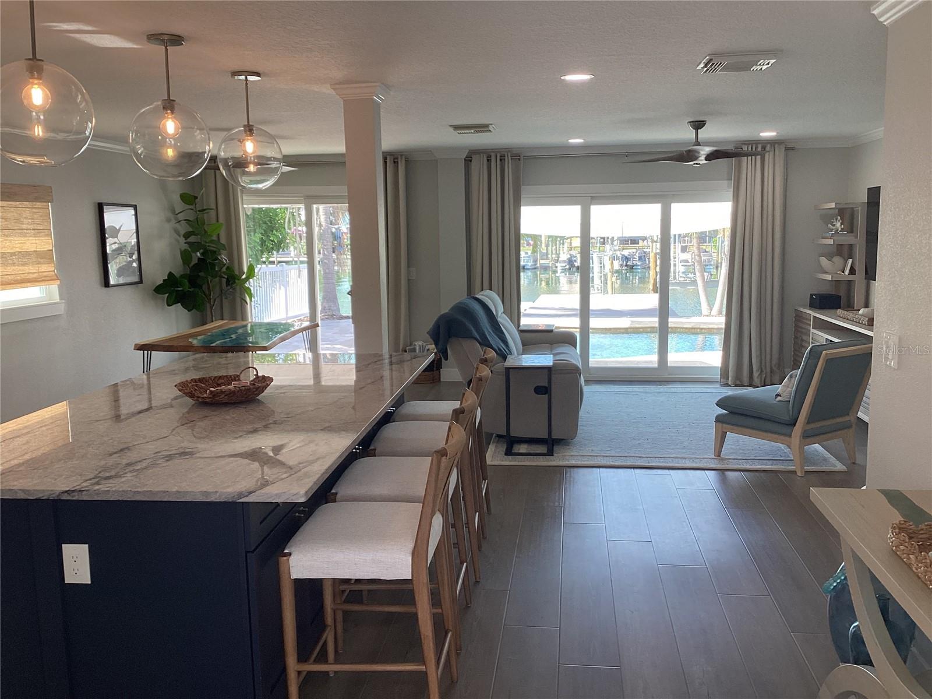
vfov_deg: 45.4
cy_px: 350
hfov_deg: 58.4
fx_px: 835
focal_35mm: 31
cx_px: 466
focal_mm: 3.3
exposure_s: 1/120
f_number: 2.4
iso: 64
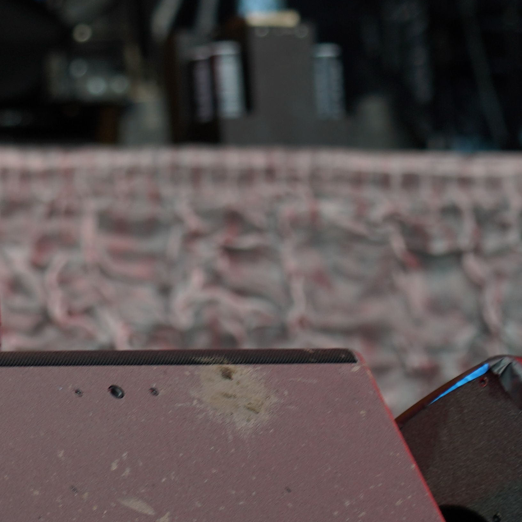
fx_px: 5596
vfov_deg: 5.3
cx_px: -84
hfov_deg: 5.3
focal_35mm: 328
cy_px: -104
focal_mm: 105
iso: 200
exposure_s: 1/125
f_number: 4
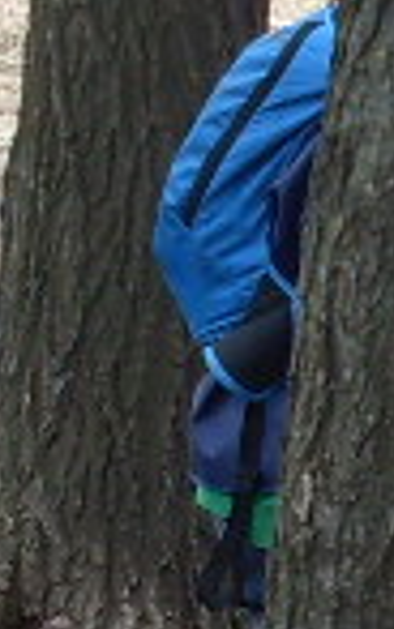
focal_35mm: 281
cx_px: 1045
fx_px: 4823
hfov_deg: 4.5
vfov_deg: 7.5
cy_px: 539
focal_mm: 6.3
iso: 80
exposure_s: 1/250
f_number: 2.8
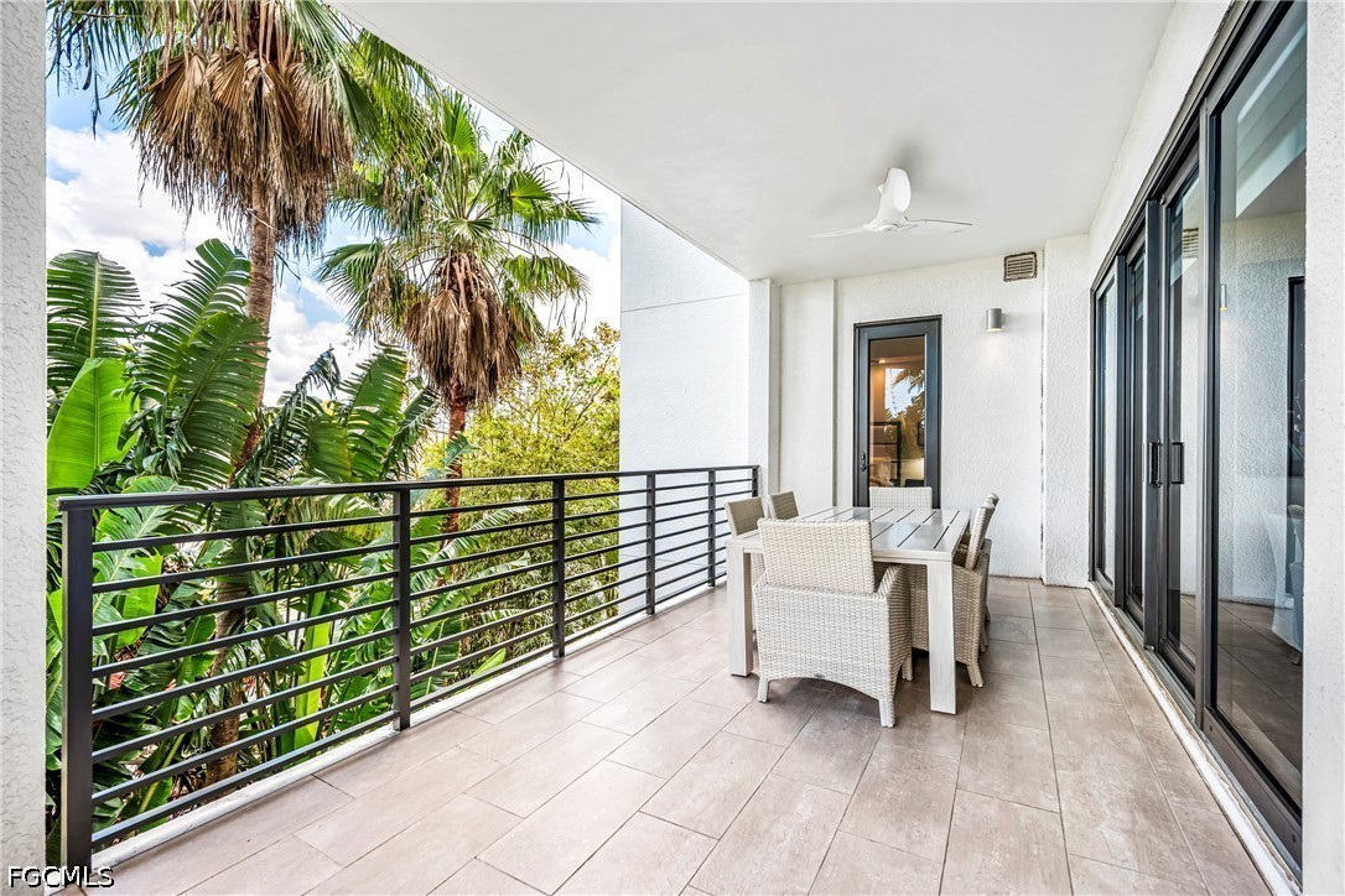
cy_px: 448
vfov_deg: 81.2
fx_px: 523
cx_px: 672
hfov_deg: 104.3
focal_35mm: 14
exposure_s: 1/25
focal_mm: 14
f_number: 4
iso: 100
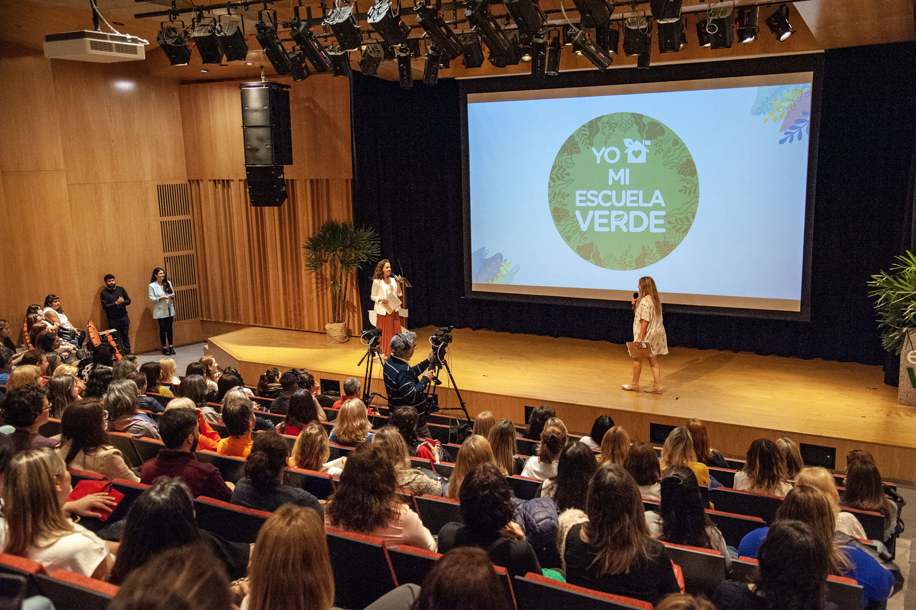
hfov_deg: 55.8
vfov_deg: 38.8
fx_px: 865
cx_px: 458
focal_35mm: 34
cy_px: 305
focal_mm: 34
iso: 3200
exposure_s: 1/80
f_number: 4
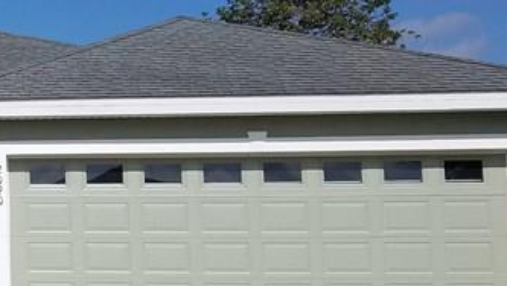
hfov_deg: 21.8
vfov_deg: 13.9
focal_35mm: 87
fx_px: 1171
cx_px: -164
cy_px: 122
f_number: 1.7
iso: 50
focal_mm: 4.2
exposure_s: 1/5664
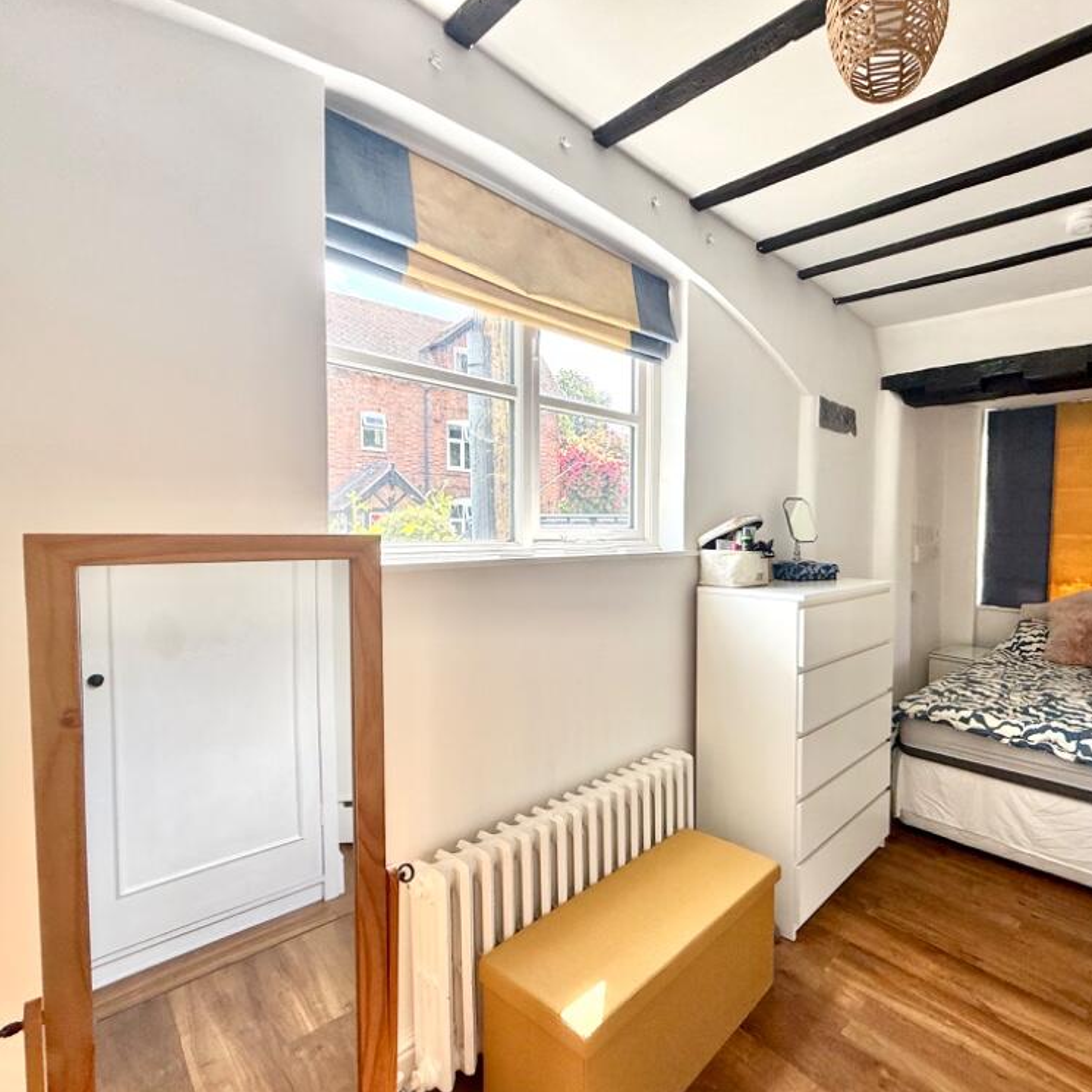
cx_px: 749
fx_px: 607
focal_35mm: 17
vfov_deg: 84.0
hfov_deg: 80.5
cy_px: 556
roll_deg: -1.0
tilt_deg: -1.1
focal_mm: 2.22
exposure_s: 1/179
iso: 64
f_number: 2.2
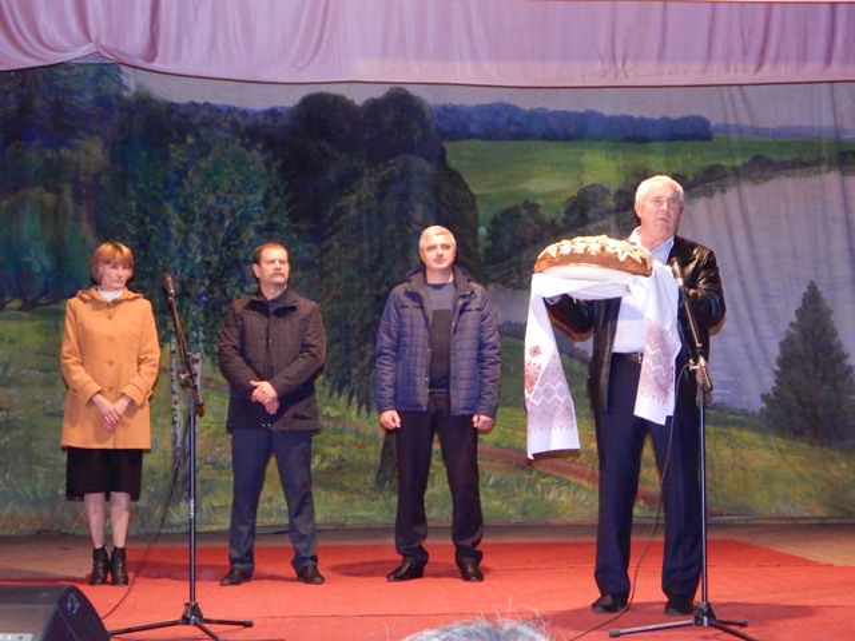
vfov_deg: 24.0
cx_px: 428
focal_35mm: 61
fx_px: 1507
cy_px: 320
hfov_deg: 31.7
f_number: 4
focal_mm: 10.9
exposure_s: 1/30
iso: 1600
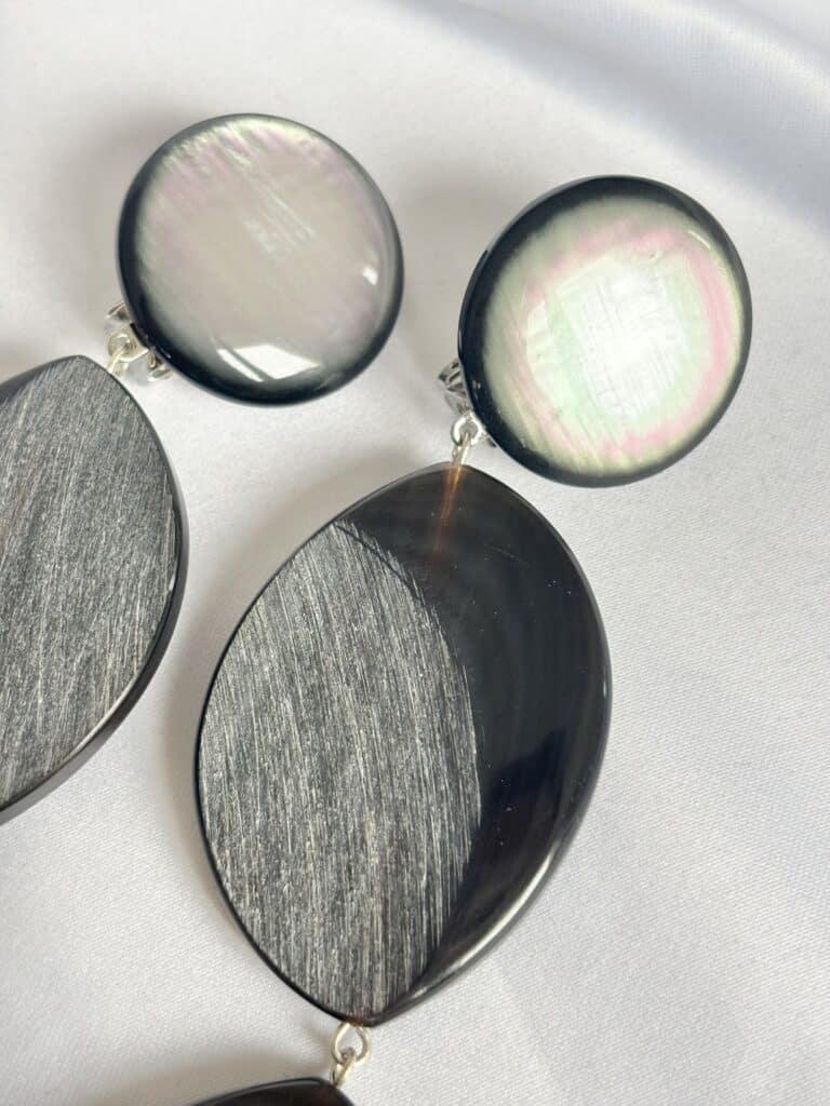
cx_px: 415
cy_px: 553
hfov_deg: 28.0
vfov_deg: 36.8
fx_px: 1662
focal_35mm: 52
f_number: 1.6
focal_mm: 5.96
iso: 50
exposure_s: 1/81
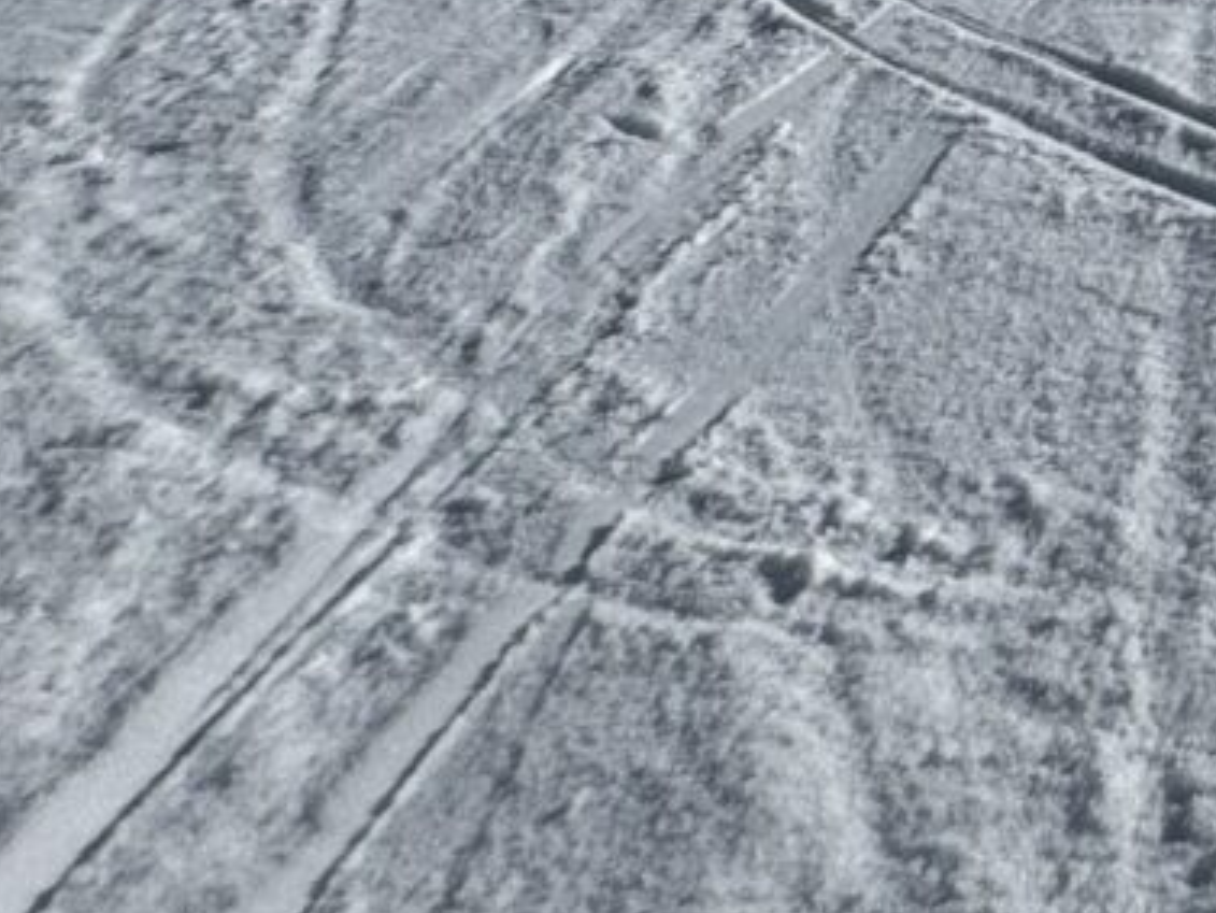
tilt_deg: -4.4
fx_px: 2671
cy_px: -926
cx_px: 2013
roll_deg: -1.9
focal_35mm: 76
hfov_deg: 20.4
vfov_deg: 15.4
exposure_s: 1/4630
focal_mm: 2.22
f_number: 2.2
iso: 32
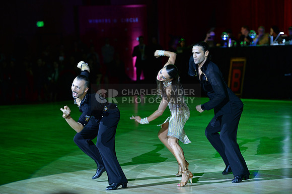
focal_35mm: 122
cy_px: 97
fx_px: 988
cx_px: 146
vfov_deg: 11.2
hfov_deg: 16.8
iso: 2000
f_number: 4
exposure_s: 1/250
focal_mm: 122
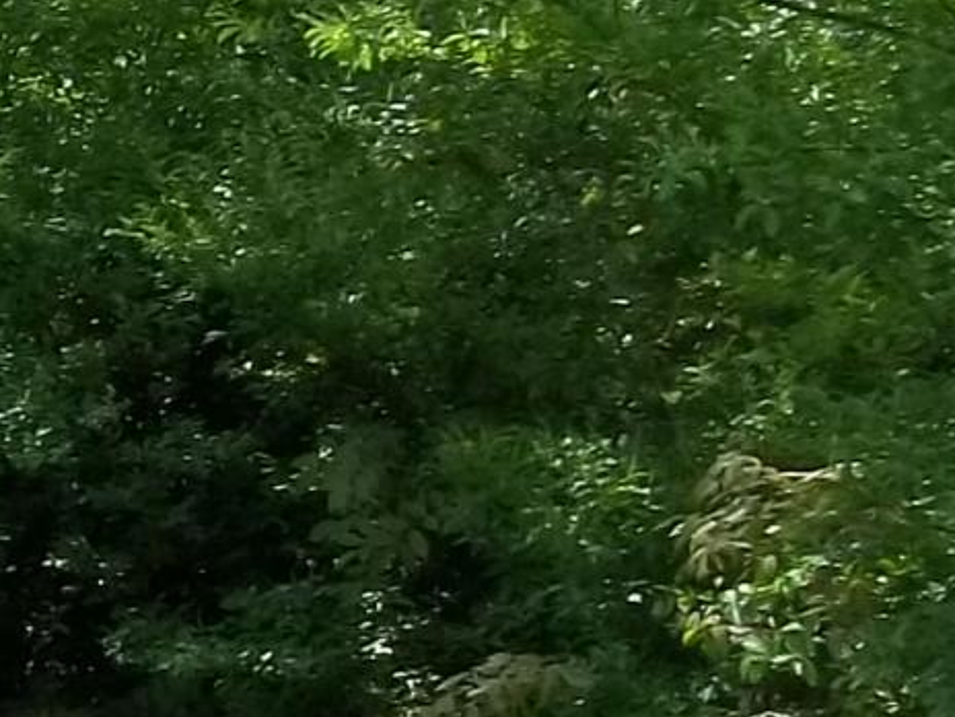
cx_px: -1210
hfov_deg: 8.8
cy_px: 995
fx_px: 5711
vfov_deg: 7.1
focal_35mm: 207
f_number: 2.9
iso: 64
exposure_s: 1/500
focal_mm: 5.7
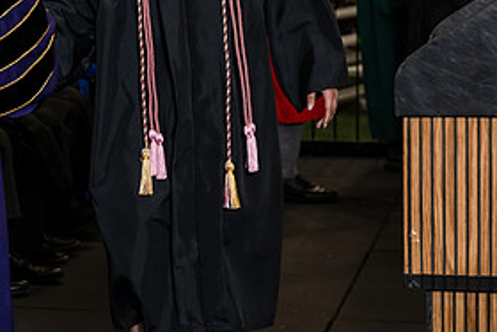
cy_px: 13
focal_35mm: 145
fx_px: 2003
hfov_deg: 14.0
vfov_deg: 9.4
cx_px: 21
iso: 1250
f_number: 5
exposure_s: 1/200
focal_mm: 70
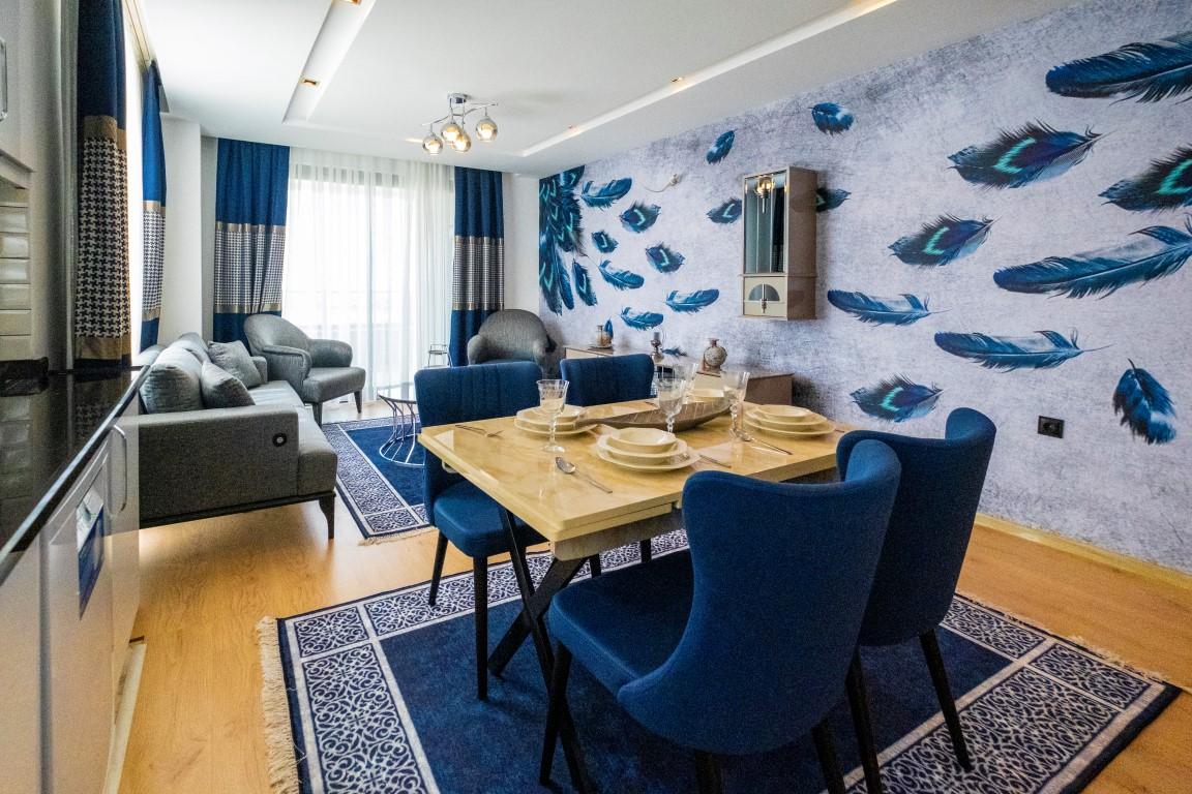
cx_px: 596
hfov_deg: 100.4
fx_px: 497
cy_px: 397
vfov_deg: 77.3
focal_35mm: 15
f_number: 4
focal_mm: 10
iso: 10000
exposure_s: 1/2700
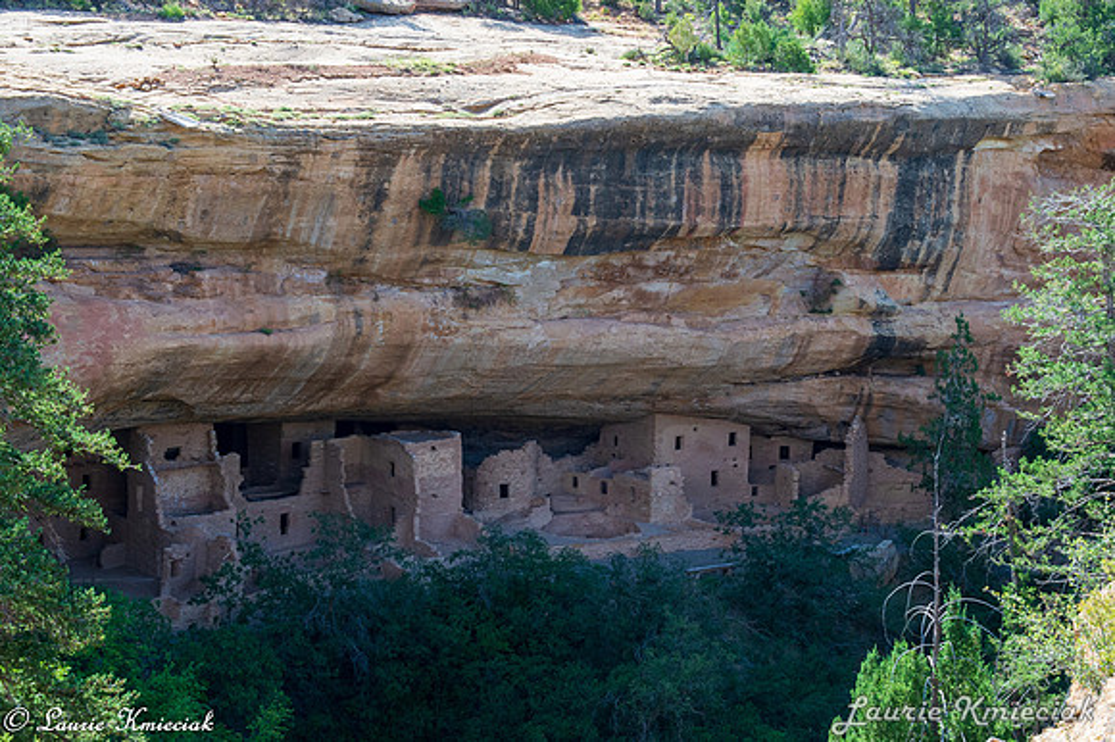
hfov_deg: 31.2
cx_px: 604
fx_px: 1993
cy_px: 449
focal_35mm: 64
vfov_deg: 21.1
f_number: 14
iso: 1250
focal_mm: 48
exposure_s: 1/250
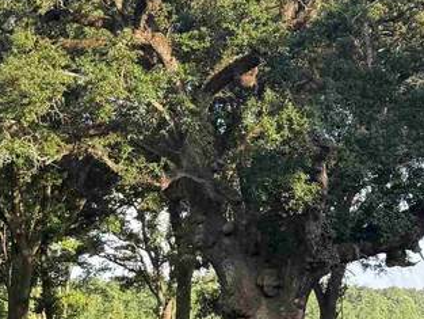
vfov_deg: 15.0
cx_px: -328
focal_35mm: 98
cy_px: 232
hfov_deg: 16.8
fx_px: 1201
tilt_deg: +3.6
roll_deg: +1.8
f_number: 1.78
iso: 100
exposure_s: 1/772
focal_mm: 6.76
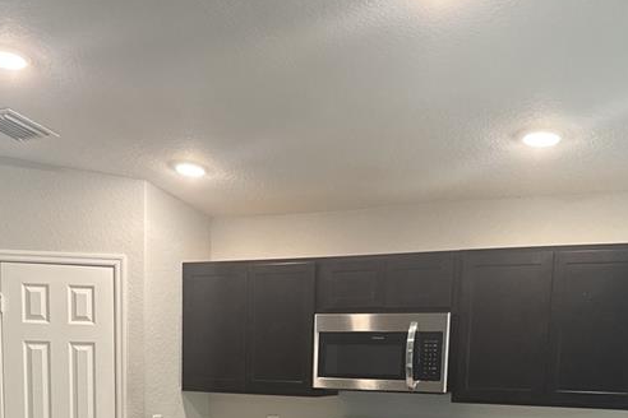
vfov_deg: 24.1
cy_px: 475
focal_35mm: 52
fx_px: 907
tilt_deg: -7.5
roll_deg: -1.0
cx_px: 225
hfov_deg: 37.9
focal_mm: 6.76
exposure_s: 1/84
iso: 200
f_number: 1.78
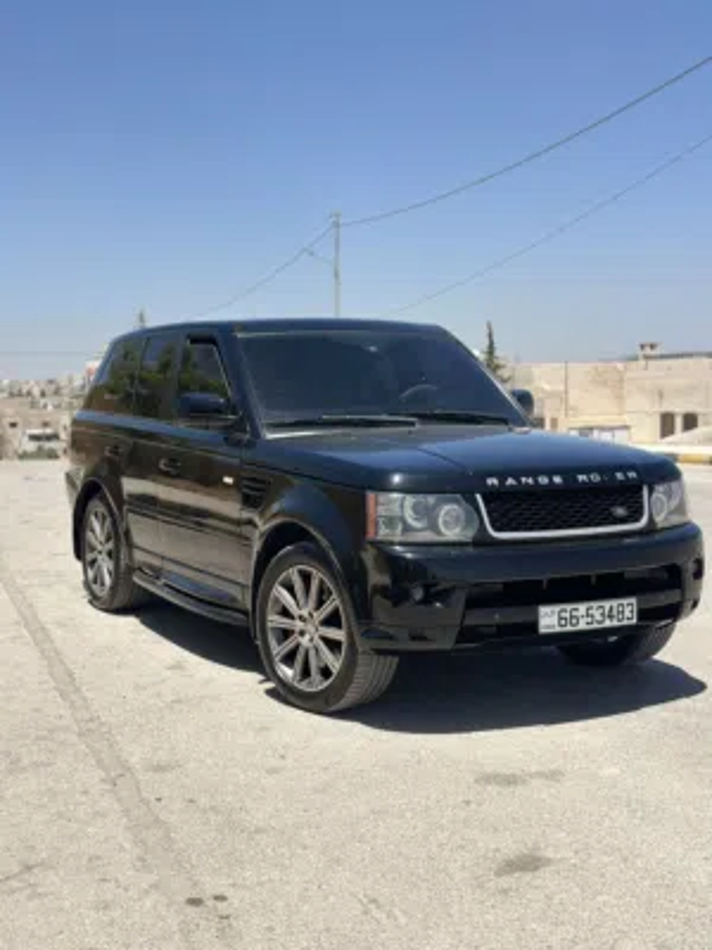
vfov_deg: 39.7
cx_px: 356
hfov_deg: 30.3
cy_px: 475
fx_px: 1316
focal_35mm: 48
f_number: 1.78
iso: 100
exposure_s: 1/8197
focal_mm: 6.86
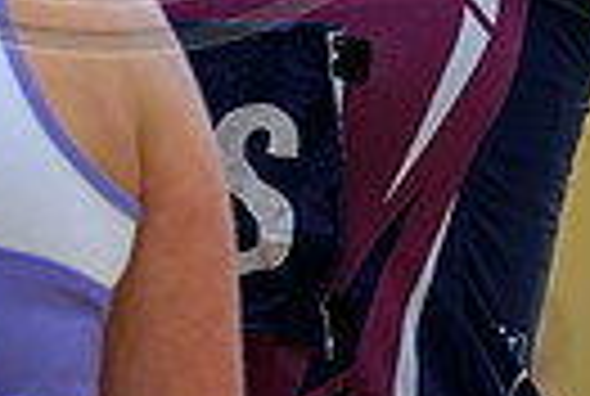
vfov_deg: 1.3
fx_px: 16870
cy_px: -400
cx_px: 204
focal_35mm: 1027
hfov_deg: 2.0
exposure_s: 1/1000
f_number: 3.2
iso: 3200
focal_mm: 200
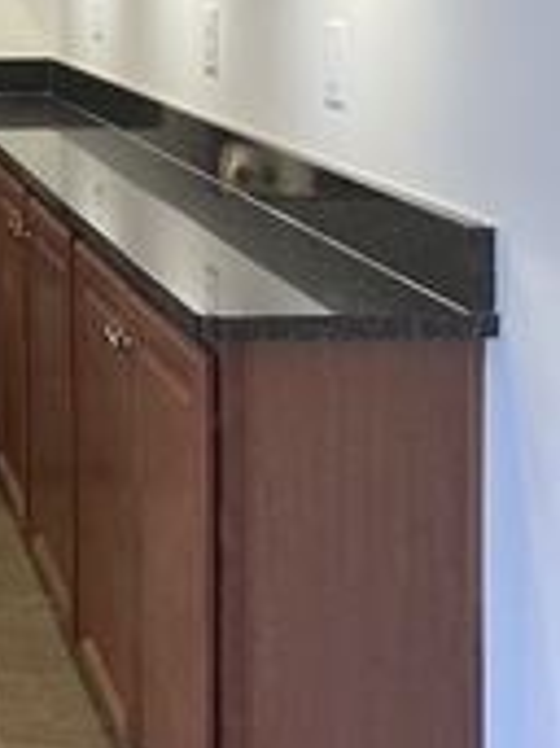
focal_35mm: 82
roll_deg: +0.2
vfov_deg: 23.1
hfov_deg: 16.5
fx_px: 1771
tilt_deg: -1.7
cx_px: -256
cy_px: 35
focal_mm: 3.99
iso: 125
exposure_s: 1/60
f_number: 1.8
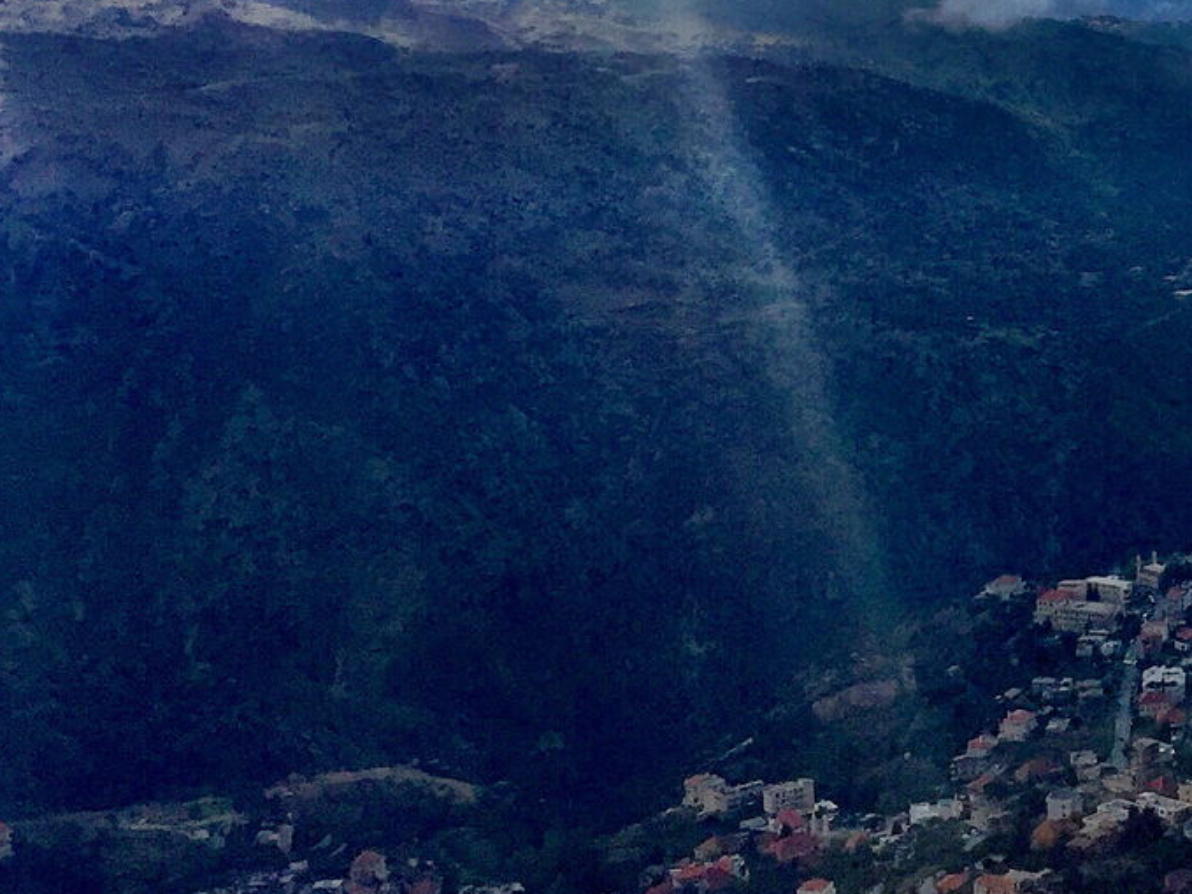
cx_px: 1409
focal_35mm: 82
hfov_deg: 22.1
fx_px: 2823
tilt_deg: -5.9
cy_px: 198
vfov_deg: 17.9
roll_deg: +1.0
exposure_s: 1/5650
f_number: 2.2
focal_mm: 4.15
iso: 32
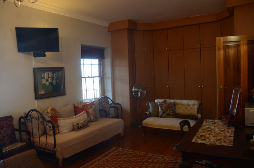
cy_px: 84
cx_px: 127
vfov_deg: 47.7
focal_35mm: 27
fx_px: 190
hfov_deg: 67.5
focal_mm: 18
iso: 250
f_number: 5
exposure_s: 1/15
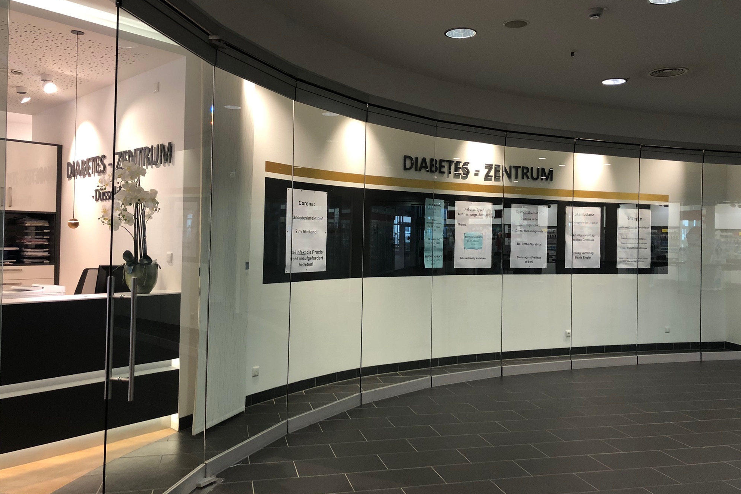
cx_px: 372
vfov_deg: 43.6
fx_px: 617
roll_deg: -0.3
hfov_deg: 61.9
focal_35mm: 30
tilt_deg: +0.6
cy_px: 228
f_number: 1.8
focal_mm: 4
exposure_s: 1/25
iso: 40
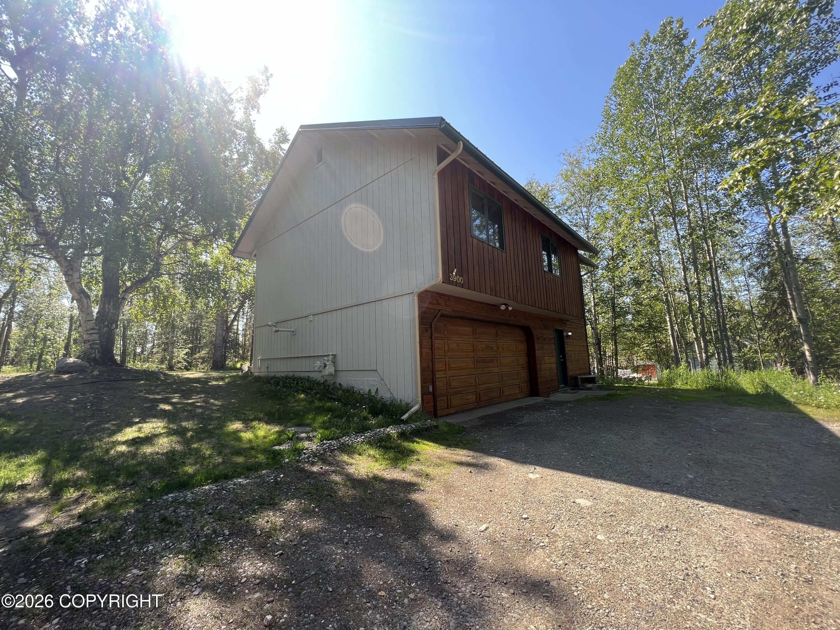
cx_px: 420
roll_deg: +2.3
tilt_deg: +7.7
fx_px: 315
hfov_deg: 106.2
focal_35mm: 13
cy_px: 315
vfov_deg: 89.9
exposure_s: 1/231
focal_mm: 1.57
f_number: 1.8
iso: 32
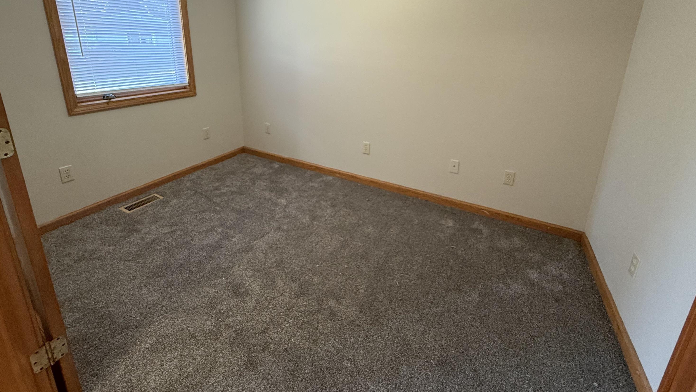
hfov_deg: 99.4
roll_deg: -2.1
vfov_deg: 64.6
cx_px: 353
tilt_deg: -14.3
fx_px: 295
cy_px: 119
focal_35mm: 16
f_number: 2.2
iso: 400
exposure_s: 1/60
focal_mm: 2.22
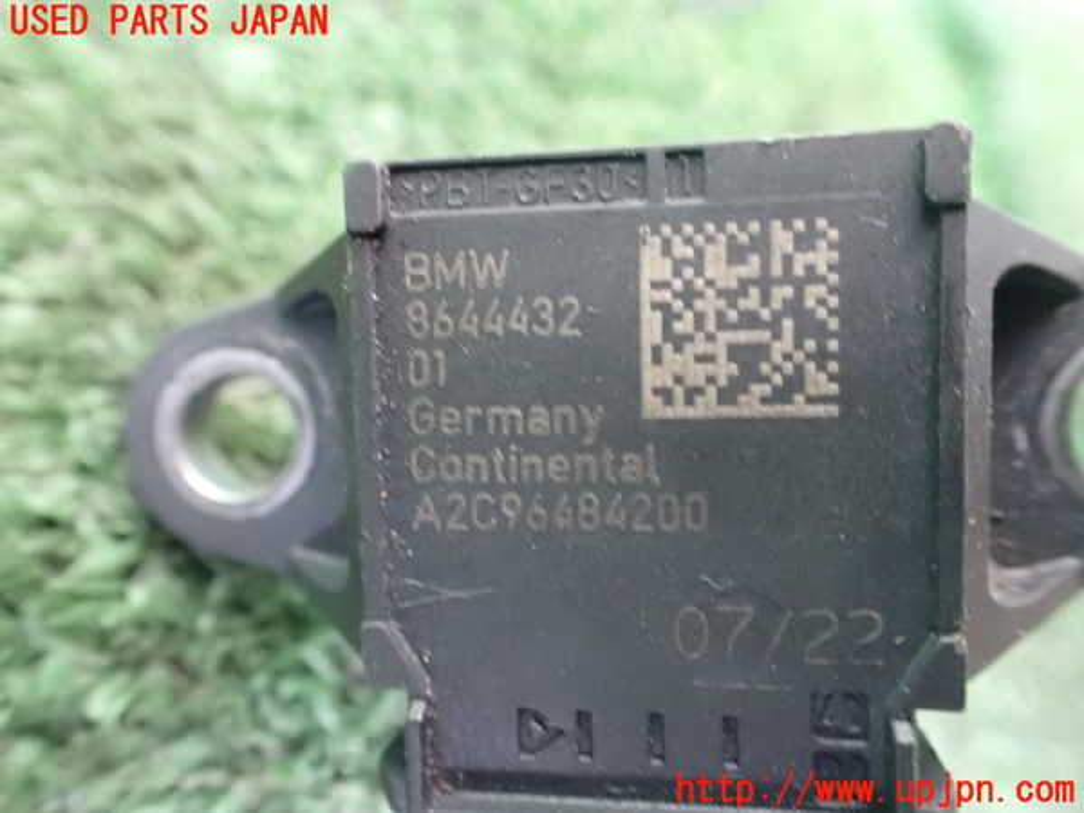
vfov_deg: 46.8
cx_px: 542
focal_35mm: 30
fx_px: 939
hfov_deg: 60.0
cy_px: 406
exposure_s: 1/25
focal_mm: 5.4
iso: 1600
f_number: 2.3
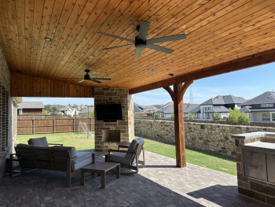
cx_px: 138
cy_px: 104
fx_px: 191
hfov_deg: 71.6
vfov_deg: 56.9
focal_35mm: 24
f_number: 1.78
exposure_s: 1/1812
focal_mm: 6.86
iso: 80
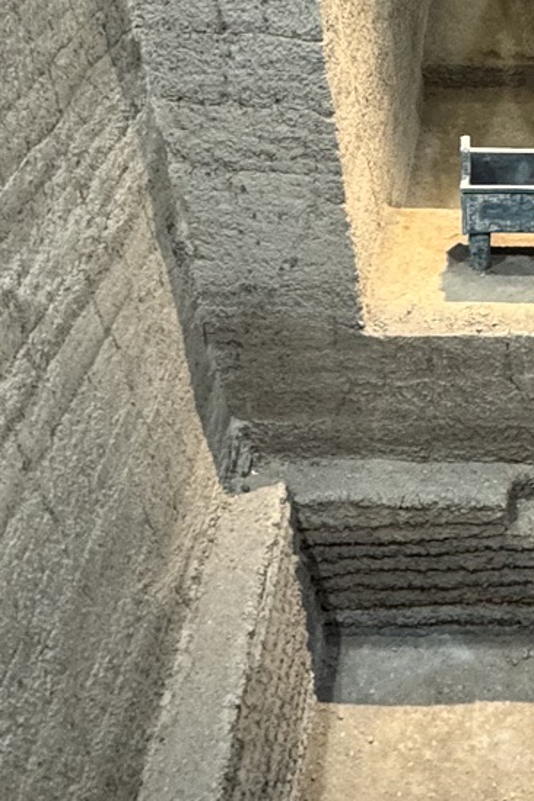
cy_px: 130
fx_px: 1179
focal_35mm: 53
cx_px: 500
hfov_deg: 24.6
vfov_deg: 35.9
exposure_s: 1/50
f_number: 2.2
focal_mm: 2.22
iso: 400
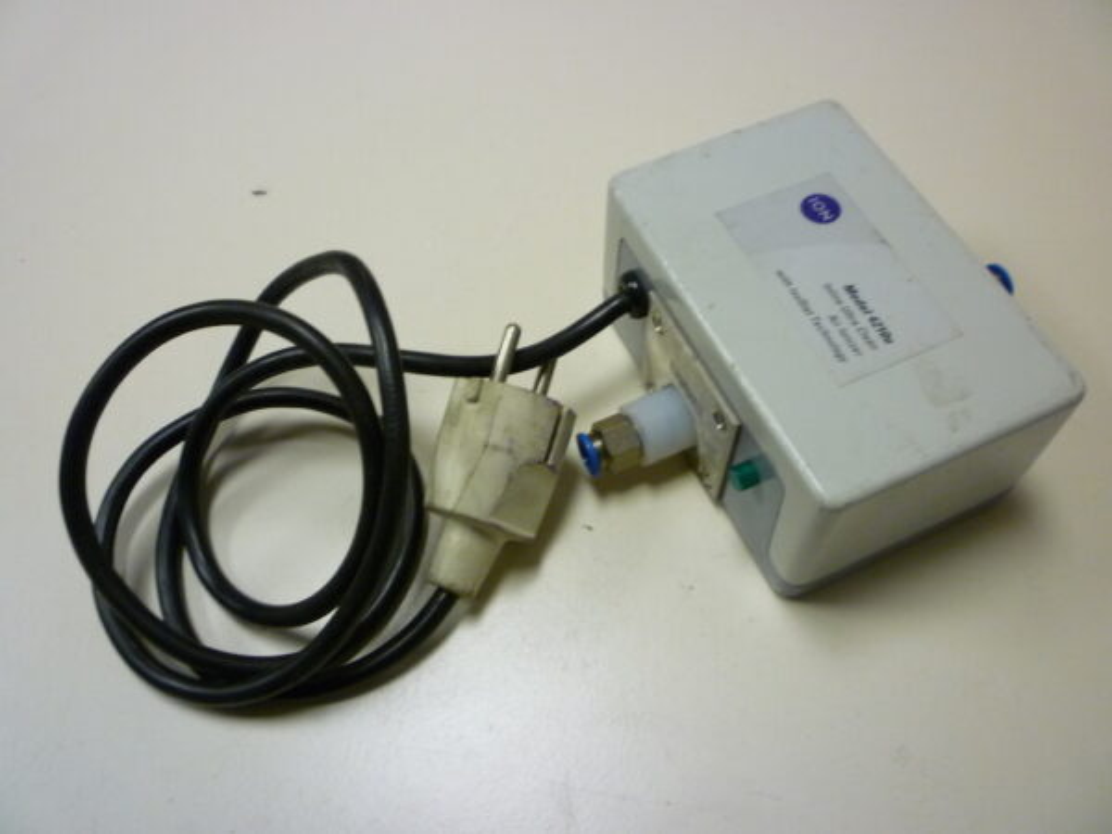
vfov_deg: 48.2
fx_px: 932
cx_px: 556
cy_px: 417
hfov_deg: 61.7
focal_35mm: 29
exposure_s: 1/30
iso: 320
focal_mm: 5.2
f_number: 3.3
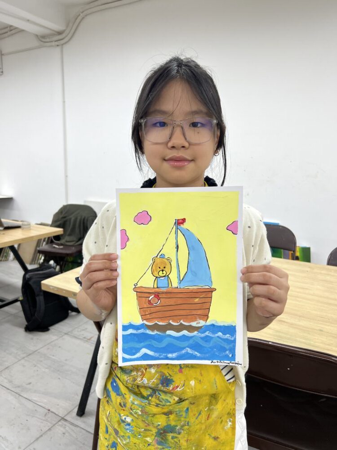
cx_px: 168
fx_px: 337
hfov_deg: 53.1
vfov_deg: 67.3
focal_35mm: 26
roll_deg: -1.1
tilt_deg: -10.7
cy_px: 225
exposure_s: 1/115
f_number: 1.5
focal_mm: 5.7
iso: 32
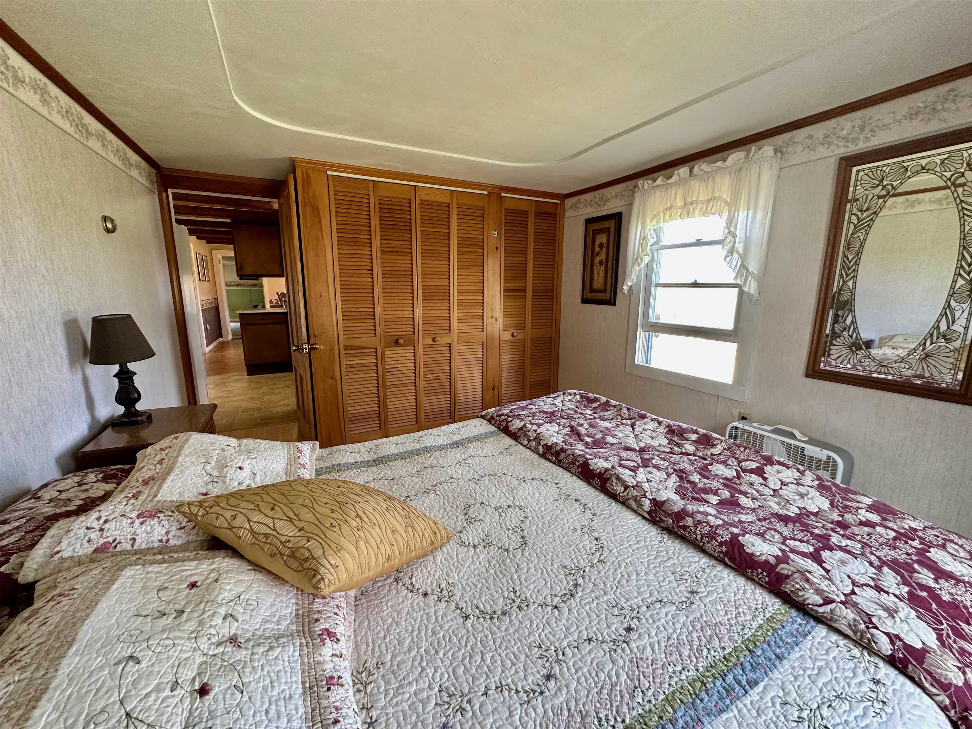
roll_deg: -0.1
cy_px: 364
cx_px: 486
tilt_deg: -11.3
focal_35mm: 14
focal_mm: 2.22
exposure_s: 1/99
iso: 250
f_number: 2.2
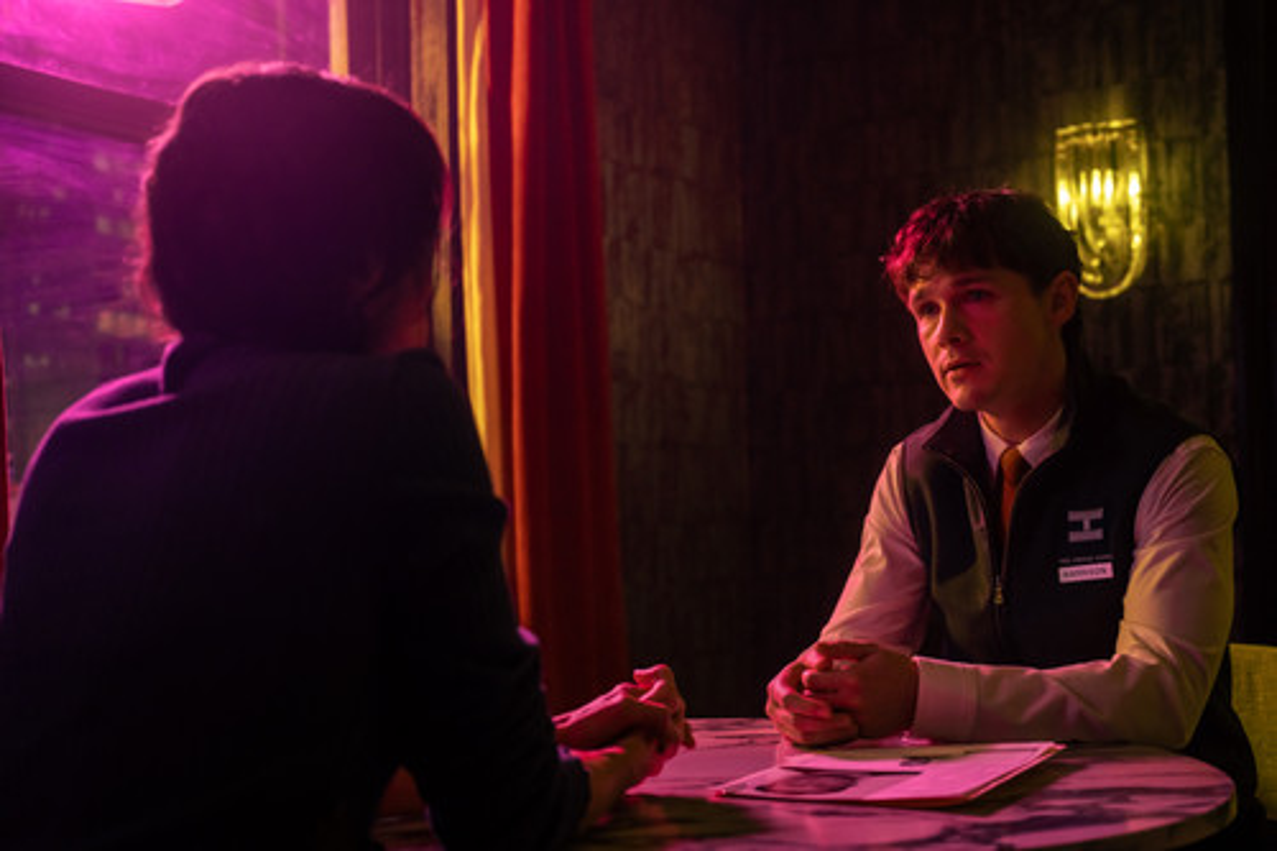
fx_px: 1773
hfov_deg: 39.6
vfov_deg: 27.0
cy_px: 426
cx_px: 638
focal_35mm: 50
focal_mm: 50
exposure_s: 1/100
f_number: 4
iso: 1250
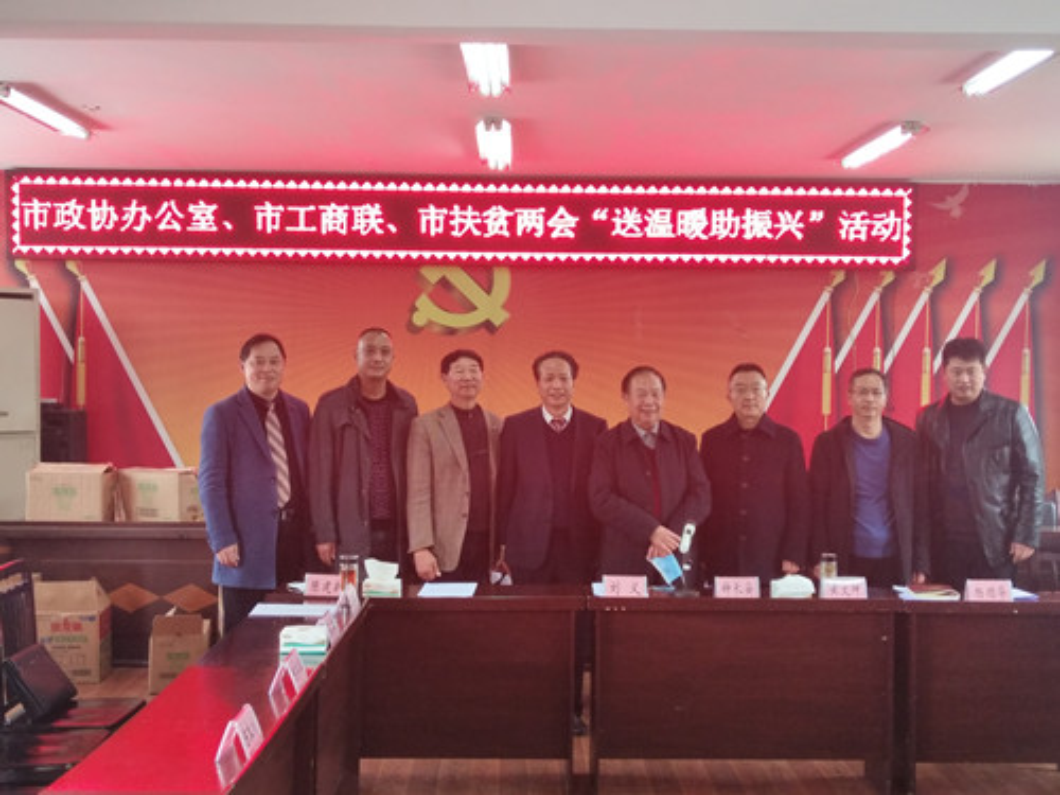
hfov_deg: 56.8
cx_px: 530
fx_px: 980
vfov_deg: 44.2
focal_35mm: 32
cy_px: 398
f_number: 2
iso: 200
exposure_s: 1/33.3
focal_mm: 3.88
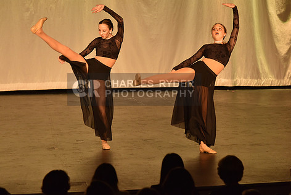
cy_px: 89
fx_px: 1391
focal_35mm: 172
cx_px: 134
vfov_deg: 8.0
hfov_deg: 11.9
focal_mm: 140
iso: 2000
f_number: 4.5
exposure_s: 1/250
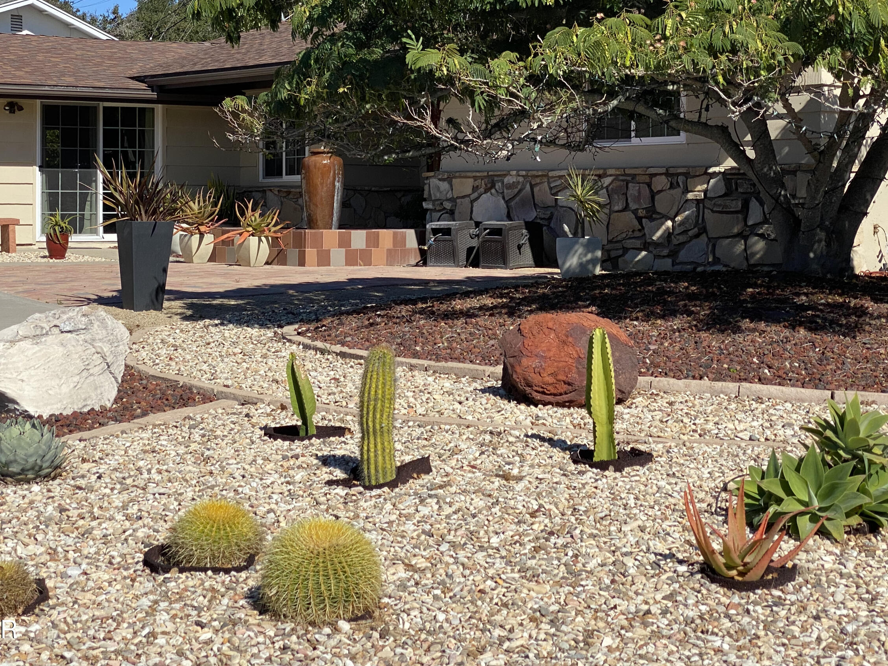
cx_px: 439
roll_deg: -0.5
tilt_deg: -1.0
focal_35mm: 69
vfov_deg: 21.2
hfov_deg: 28.2
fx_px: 1770
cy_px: 228
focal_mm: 6
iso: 20
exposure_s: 1/2283
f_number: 2
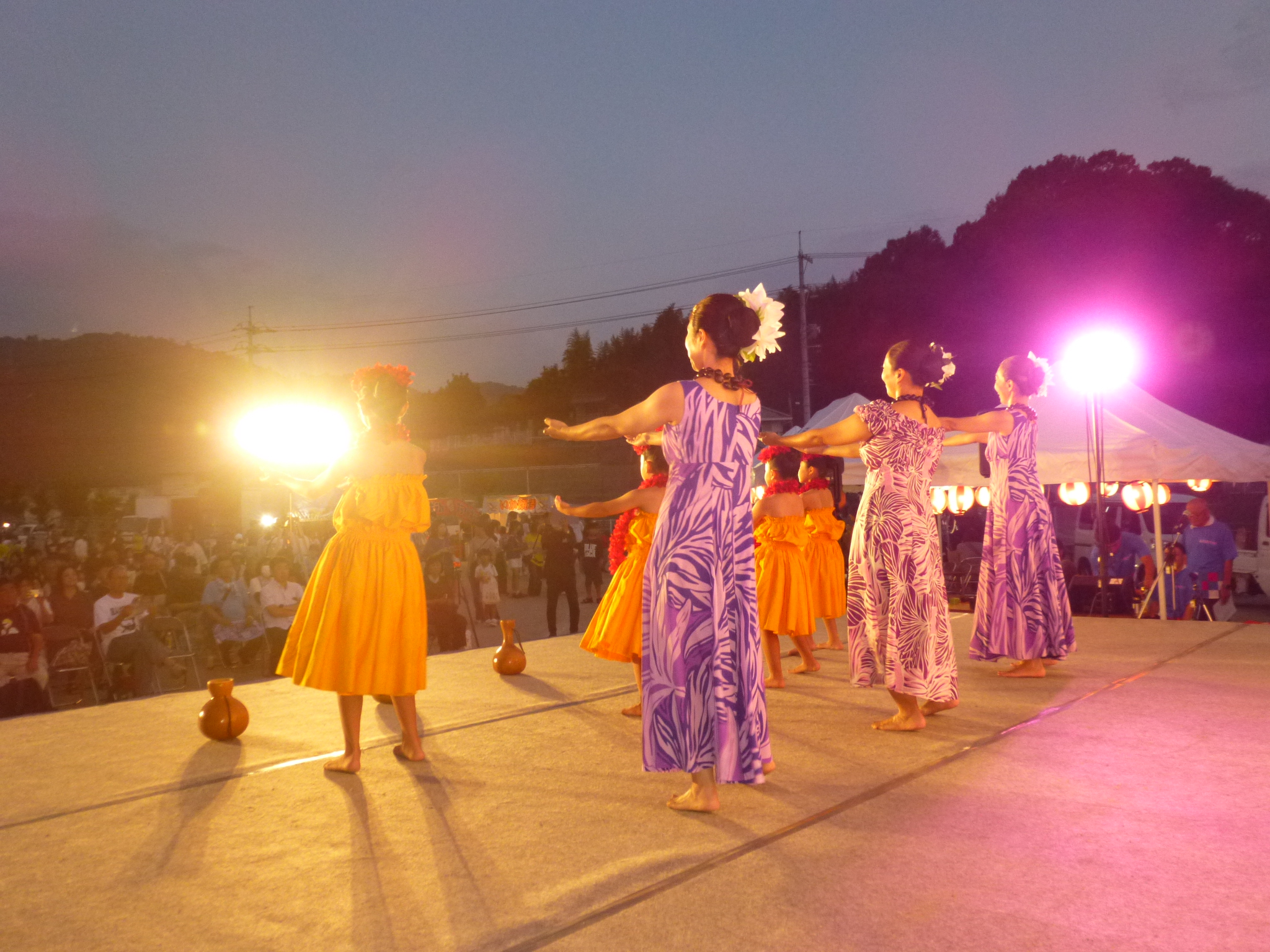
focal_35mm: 29
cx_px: 635
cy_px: 476
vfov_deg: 48.2
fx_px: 1064
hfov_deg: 61.7
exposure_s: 1/60
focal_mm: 5.2
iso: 500
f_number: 3.3
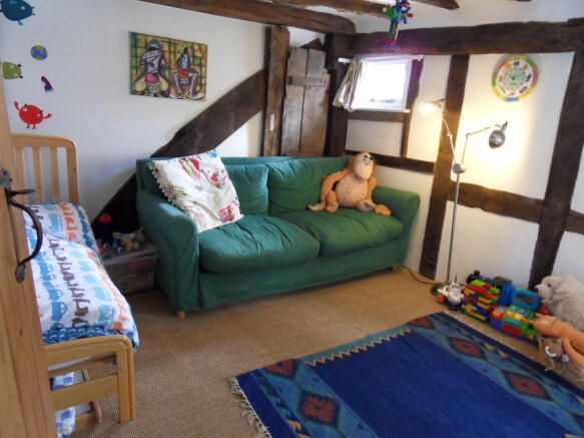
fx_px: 405
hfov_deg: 71.6
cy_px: 219
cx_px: 292
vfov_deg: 56.8
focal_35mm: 24
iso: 400
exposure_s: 1/15
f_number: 3.3
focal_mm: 4.2
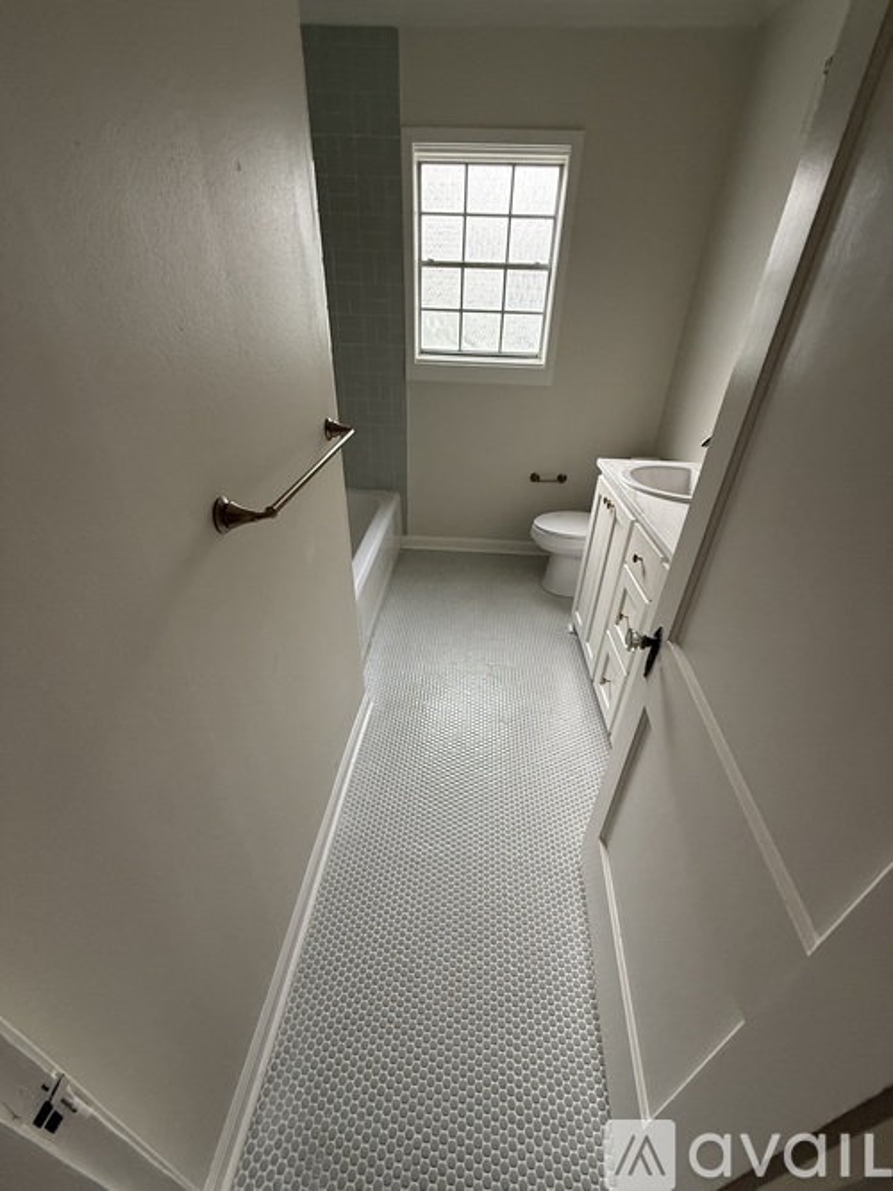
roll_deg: -2.7
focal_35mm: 14
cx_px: 446
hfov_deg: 85.7
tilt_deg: -32.0
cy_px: 596
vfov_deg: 102.1
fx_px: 482
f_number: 2.2
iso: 320
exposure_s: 1/99
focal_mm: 2.22
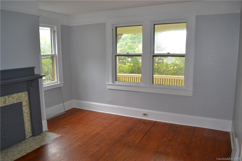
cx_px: 121
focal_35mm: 27
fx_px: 181
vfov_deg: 47.9
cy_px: 80
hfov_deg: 67.4
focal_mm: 18
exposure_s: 1/60
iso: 400
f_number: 4
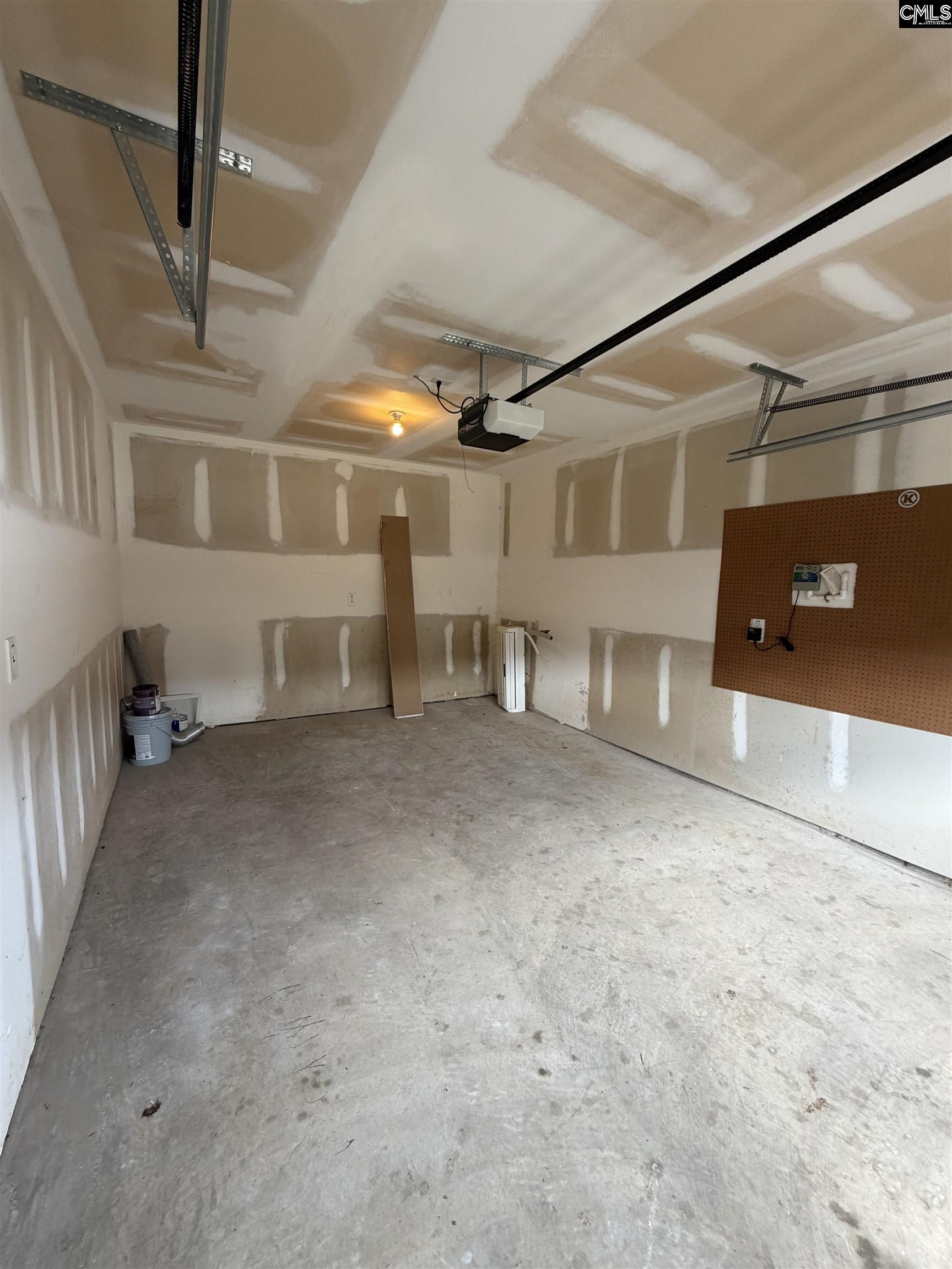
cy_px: 634
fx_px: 513
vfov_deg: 102.1
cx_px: 476
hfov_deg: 85.7
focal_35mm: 14
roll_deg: -1.3
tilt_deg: -4.7
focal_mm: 2.22
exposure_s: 1/121
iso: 250
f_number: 2.2
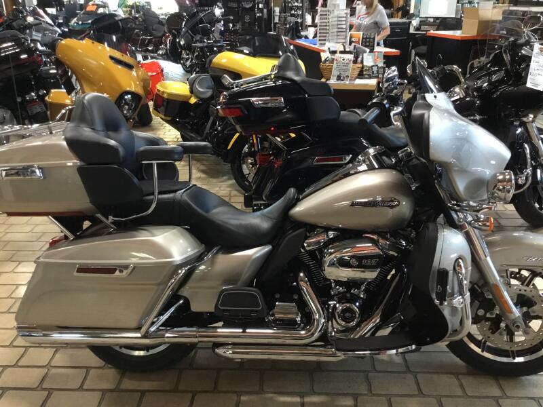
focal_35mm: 31
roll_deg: +0.2
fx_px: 486
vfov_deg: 45.4
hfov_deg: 58.4
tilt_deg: -22.4
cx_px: 272
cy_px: 204
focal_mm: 3.3
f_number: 2.4
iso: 200
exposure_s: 1/30
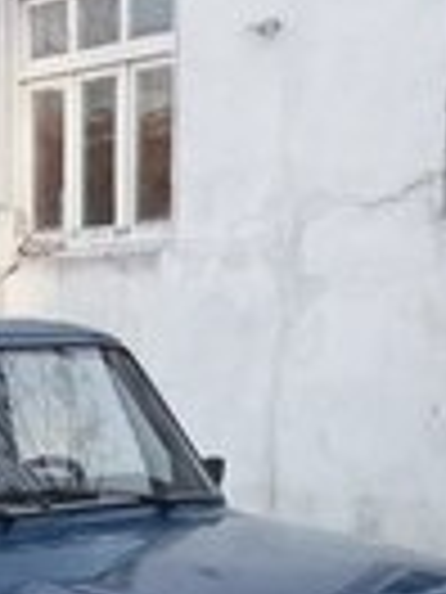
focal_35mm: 105
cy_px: 724
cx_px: -117
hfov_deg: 13.6
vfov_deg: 17.8
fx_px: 1804
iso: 64
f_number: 1.9
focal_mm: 3.7
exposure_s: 1/201
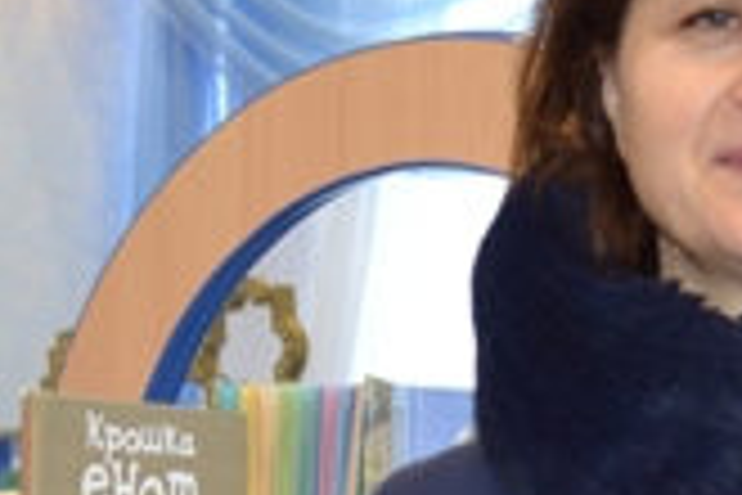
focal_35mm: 151
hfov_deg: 13.6
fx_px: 3112
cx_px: 283
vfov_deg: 9.0
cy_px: 614
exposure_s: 1/30
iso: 560
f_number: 4.2
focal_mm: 26
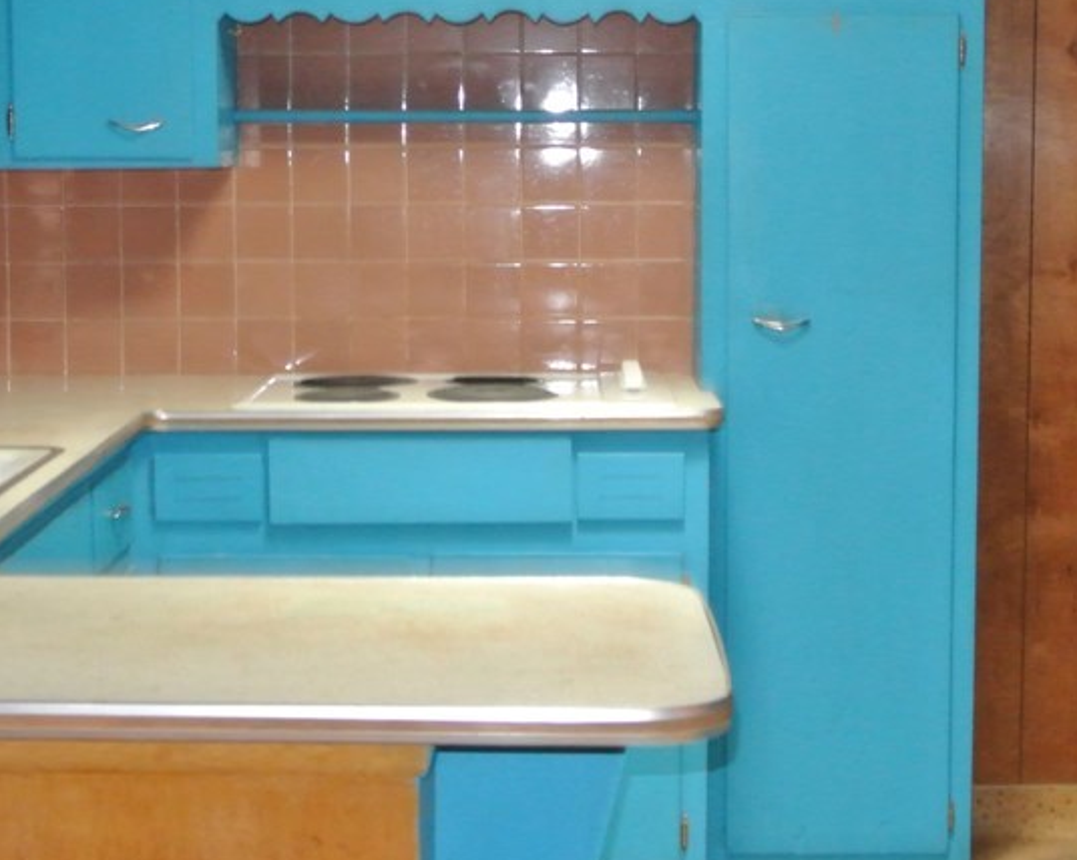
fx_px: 2421
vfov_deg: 20.1
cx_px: 536
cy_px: 414
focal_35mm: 76
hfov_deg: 25.1
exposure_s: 1/2.5
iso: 1600
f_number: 4.2
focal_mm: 15.1
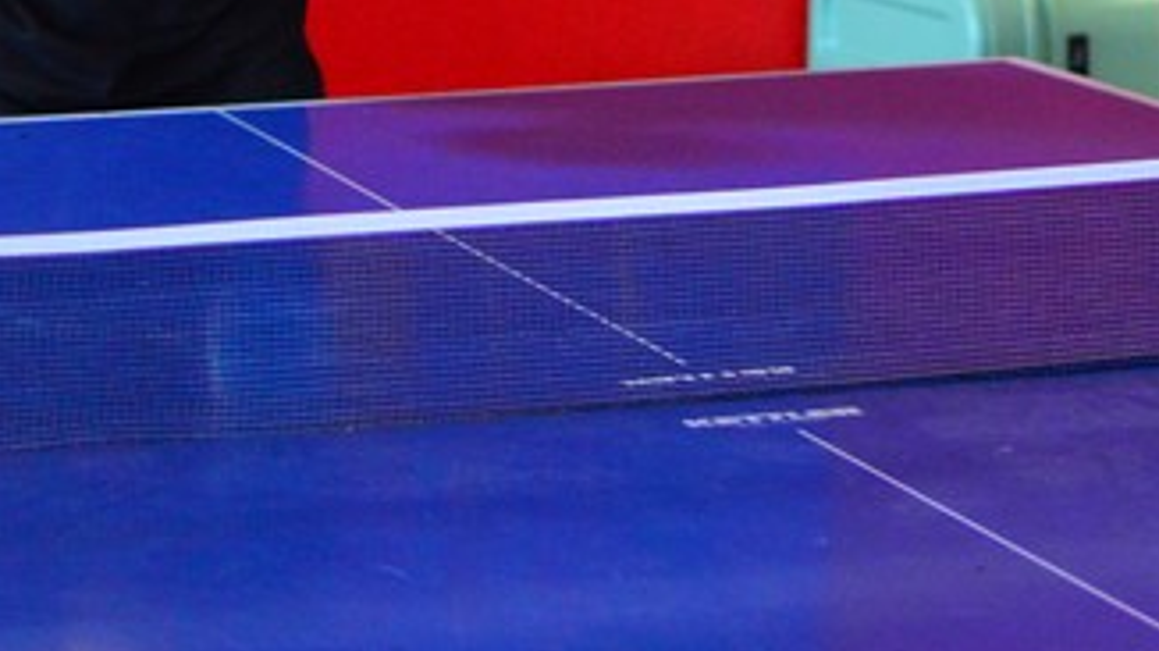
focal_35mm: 173
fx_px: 5303
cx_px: 1187
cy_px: -443
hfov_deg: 12.3
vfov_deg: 6.9
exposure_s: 1/125
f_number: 1.8
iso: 1600
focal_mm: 35
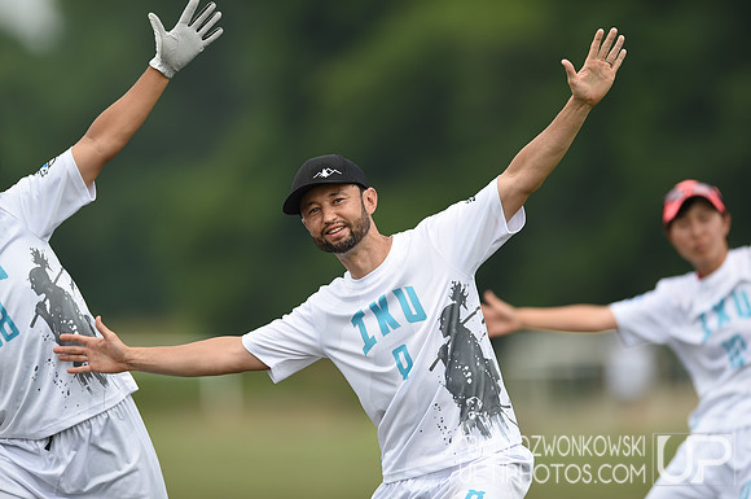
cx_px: 376
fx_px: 8333
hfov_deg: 5.2
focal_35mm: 400
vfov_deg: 3.4
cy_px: 250
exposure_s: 1/1000
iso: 100
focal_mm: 400
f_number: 4
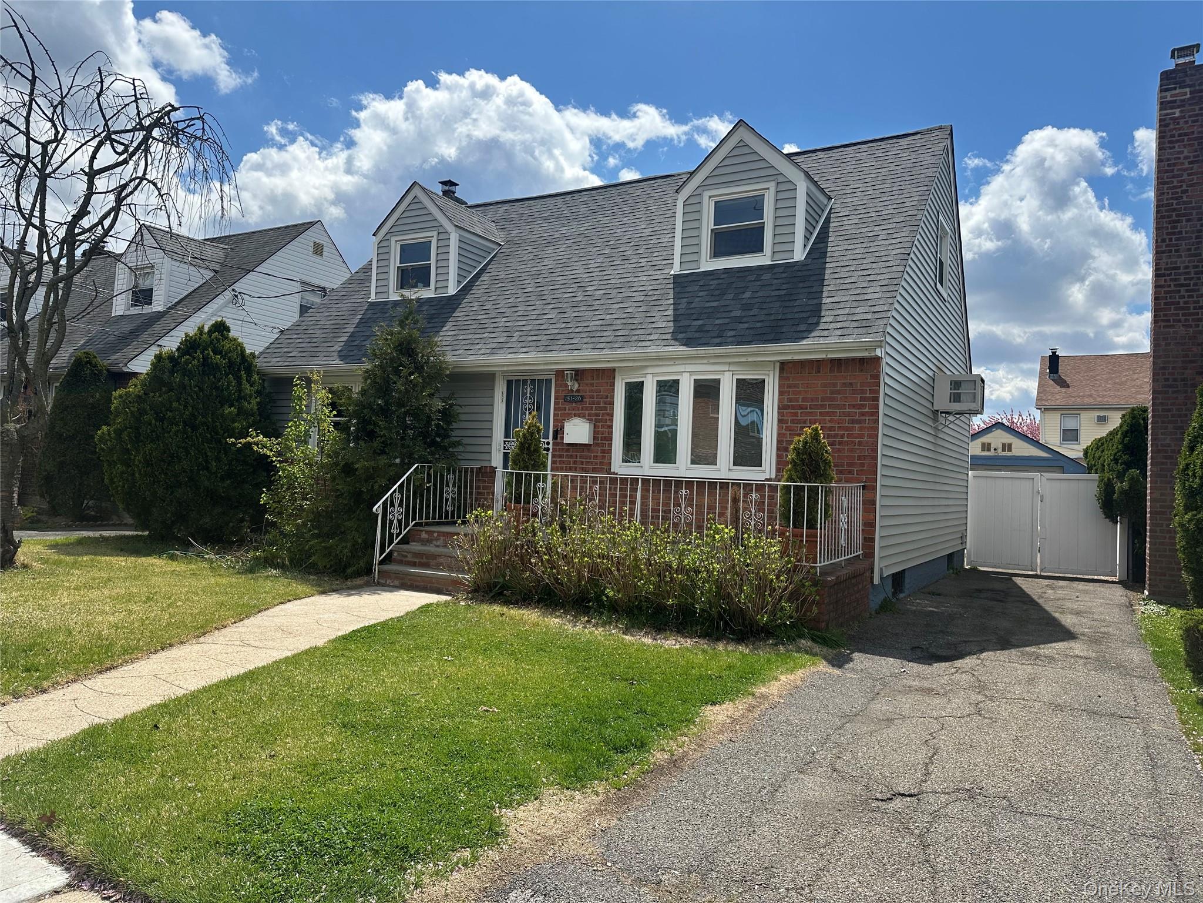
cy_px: 452
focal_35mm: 24
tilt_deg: +2.1
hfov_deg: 71.6
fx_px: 834
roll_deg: -3.0
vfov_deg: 56.8
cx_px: 602
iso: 80
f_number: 1.78
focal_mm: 6.86
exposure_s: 1/5848
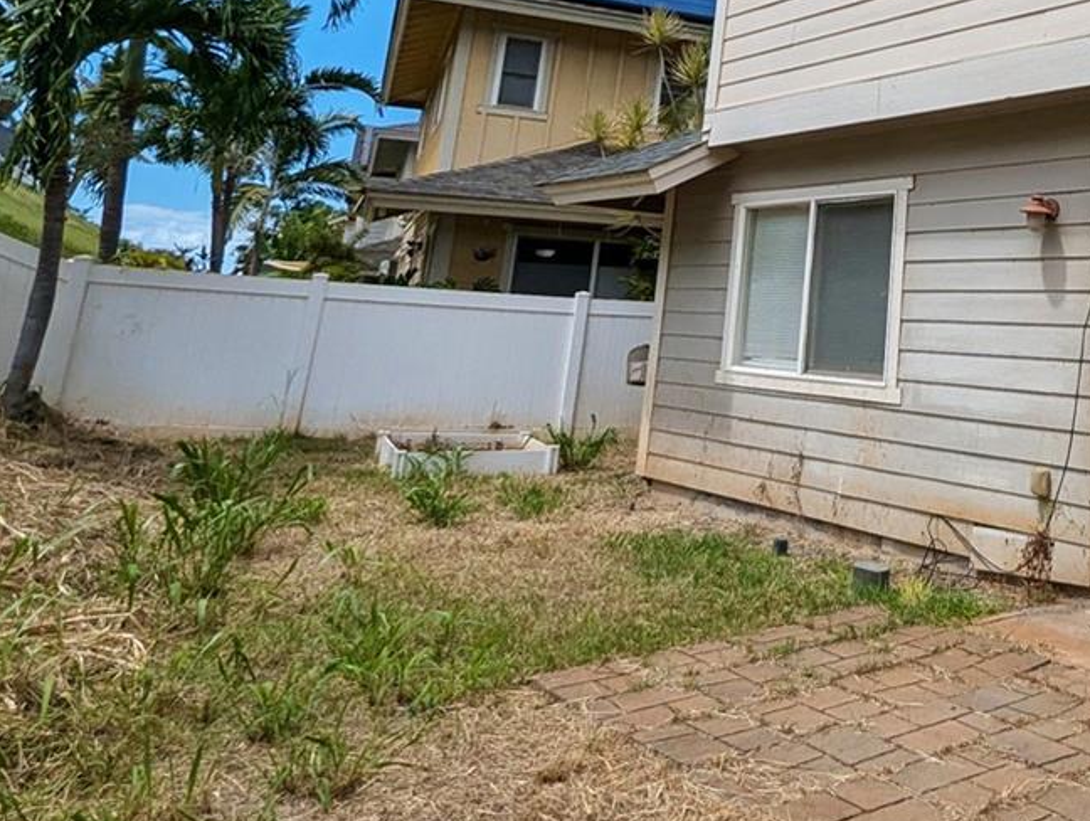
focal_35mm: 32
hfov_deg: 49.5
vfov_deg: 40.2
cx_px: 1013
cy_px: 47
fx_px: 1009
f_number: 2.2
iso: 41
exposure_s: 1/2398
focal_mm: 1.95
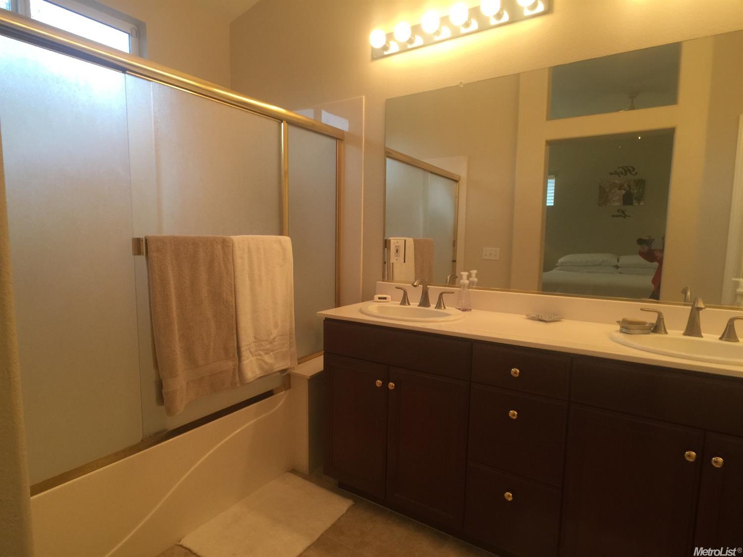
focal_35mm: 29
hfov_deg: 61.7
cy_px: 278
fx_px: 622
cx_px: 372
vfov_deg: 48.2
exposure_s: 1/30
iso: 50
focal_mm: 4.15
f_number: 2.2
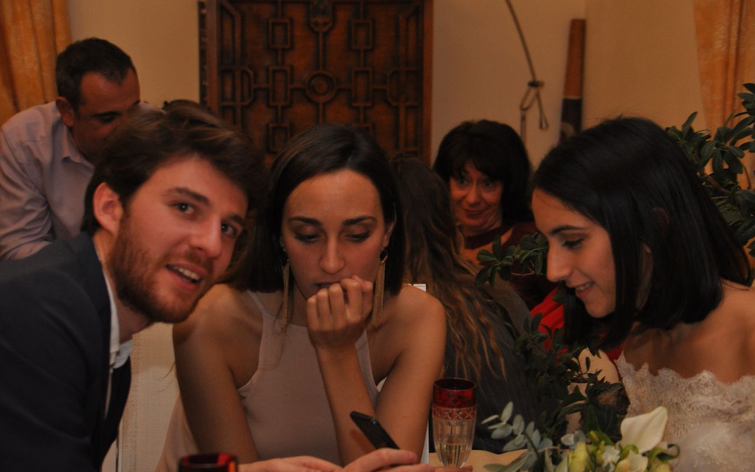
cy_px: 251
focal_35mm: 111
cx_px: 375
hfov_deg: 18.8
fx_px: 2284
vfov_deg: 11.8
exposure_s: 1/60
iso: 800
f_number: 5.3
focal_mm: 72
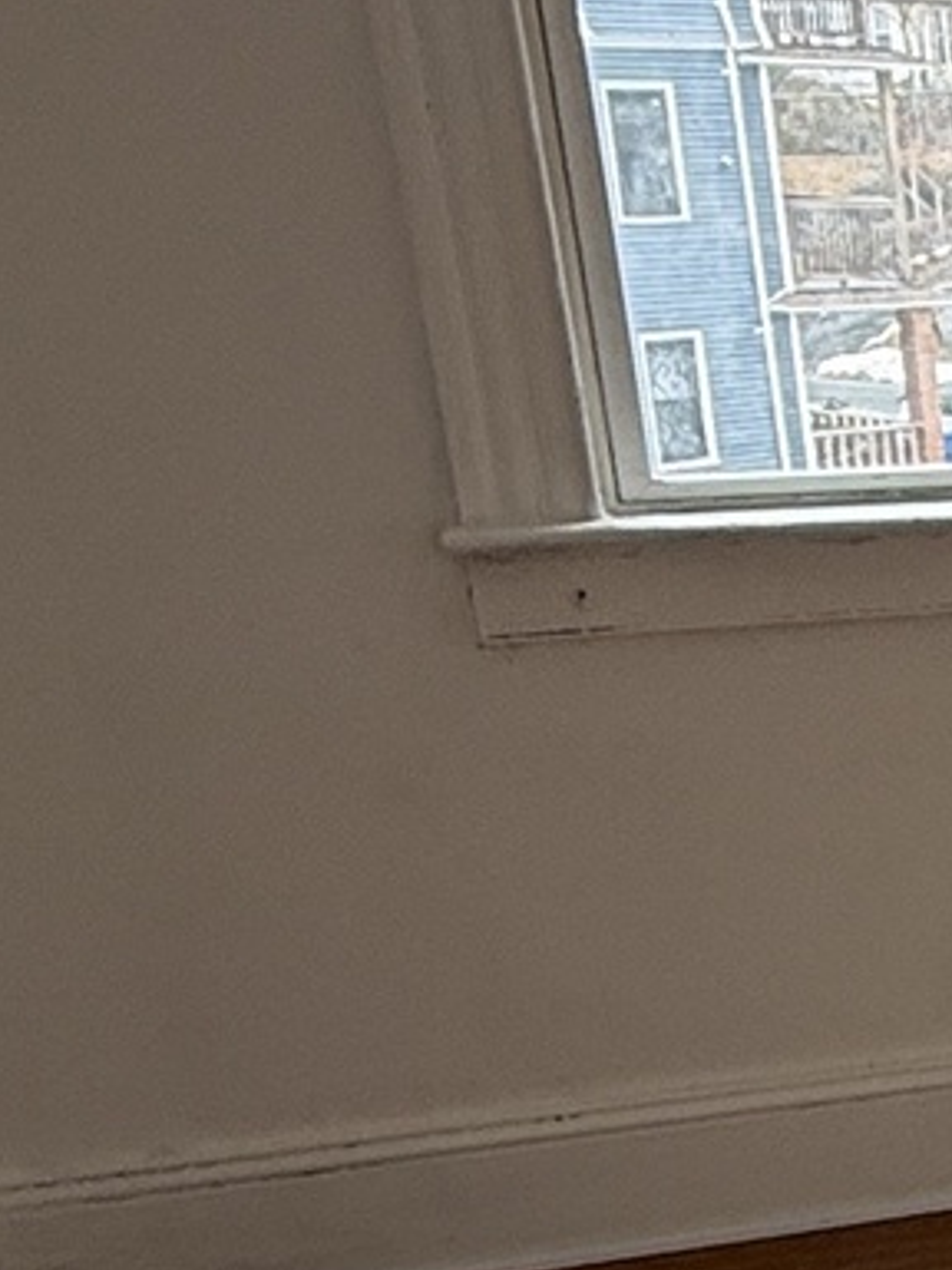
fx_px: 3080
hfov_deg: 13.7
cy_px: 1280
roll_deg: -2.0
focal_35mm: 84
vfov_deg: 22.4
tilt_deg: -21.1
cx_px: 2142
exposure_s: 1/99
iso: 80
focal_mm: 2.22
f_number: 2.2
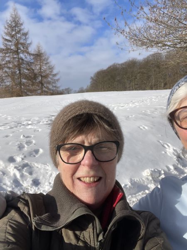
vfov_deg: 60.0
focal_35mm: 30
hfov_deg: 46.8
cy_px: 125
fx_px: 216
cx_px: 94
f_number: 2.2
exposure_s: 1/1458
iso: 25
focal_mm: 2.71
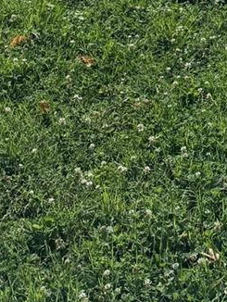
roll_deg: +1.4
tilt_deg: -1.1
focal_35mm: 113
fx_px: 987
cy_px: -401
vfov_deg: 13.4
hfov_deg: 13.0
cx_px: 203
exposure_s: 1/12346
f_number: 1.78
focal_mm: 6.76
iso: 64
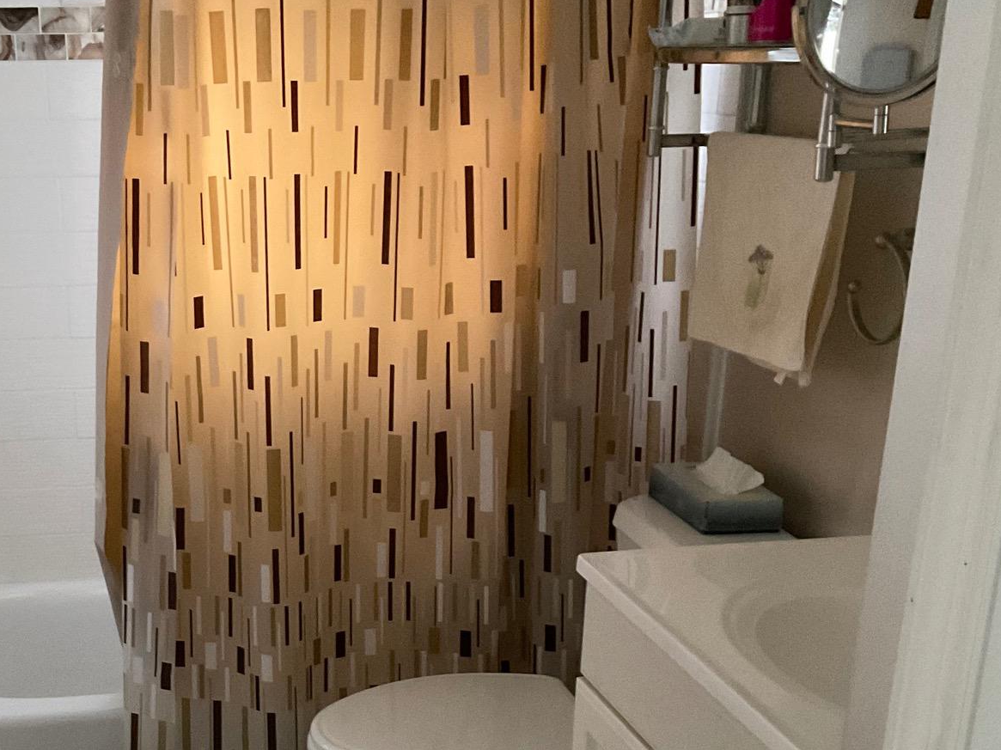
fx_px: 1474
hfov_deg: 36.6
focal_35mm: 51
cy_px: 627
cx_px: 243
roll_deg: +1.1
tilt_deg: -21.2
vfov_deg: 27.8
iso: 500
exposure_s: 1/30
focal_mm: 3
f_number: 1.8
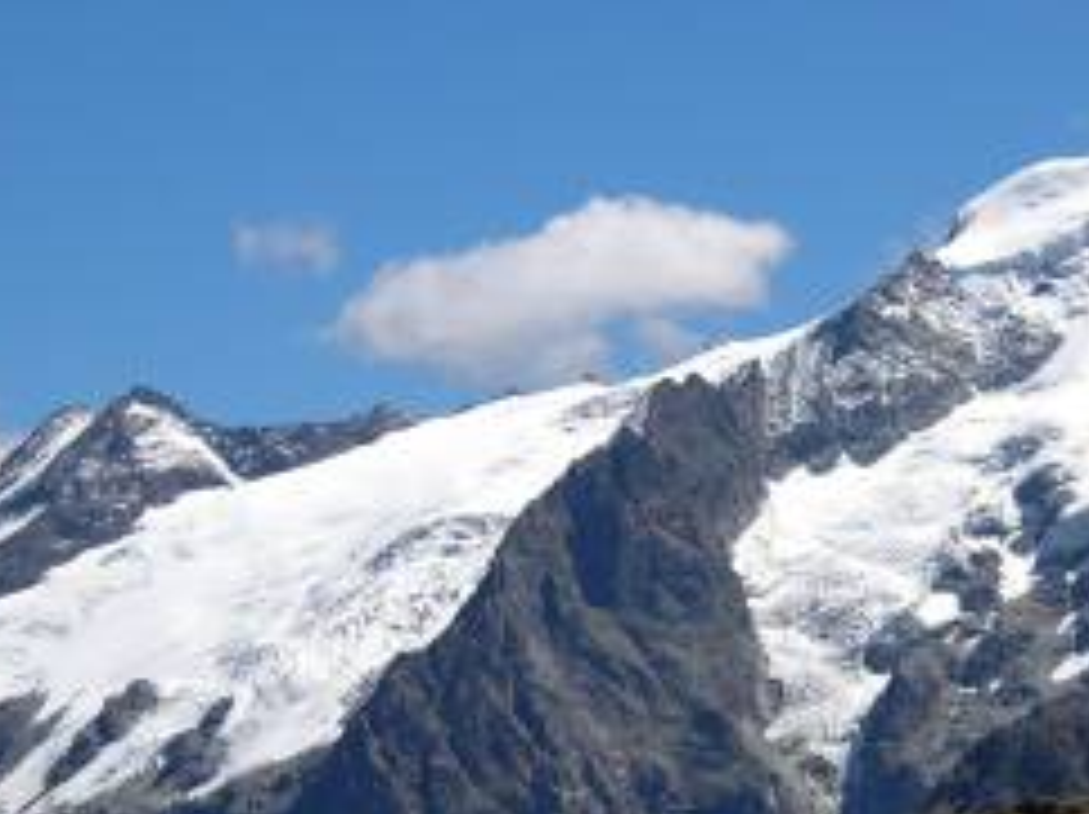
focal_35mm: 193
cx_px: 932
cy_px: 679
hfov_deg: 10.2
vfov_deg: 7.7
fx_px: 6066
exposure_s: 1/873
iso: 50
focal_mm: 12.8
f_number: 4.7
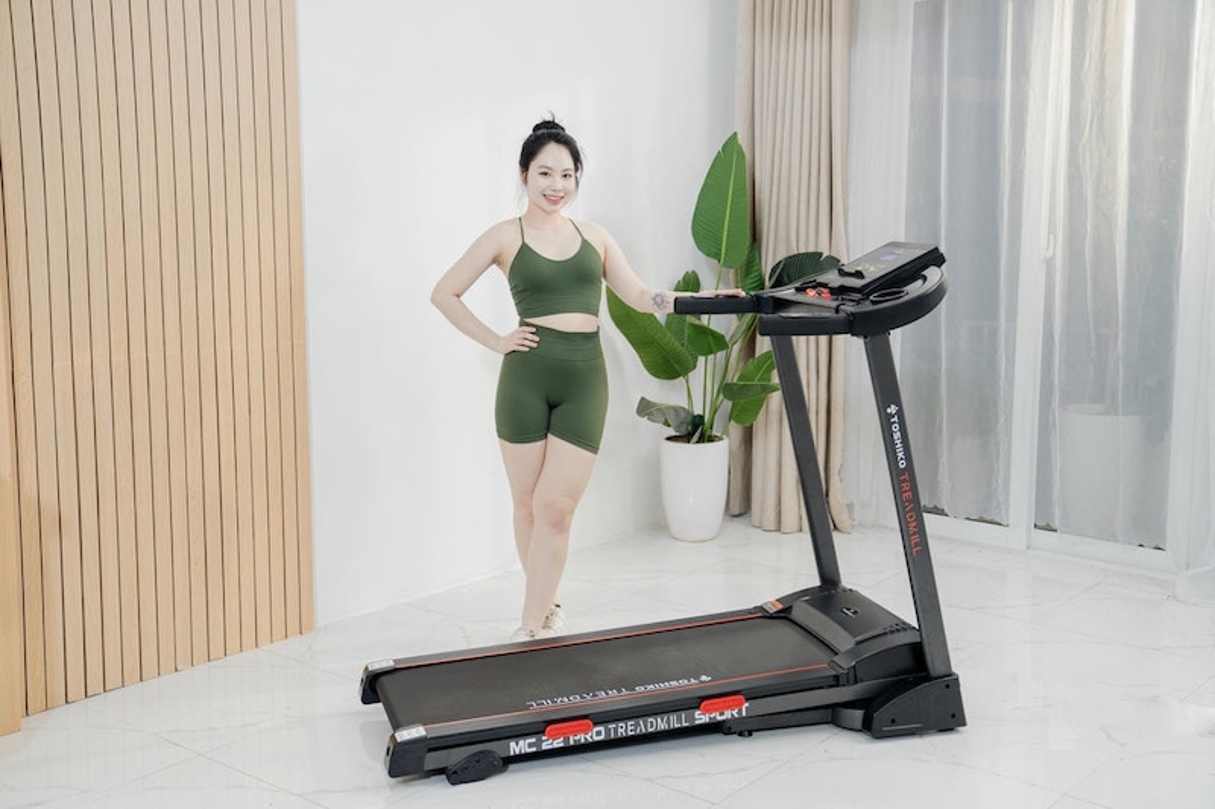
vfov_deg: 31.2
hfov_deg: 45.4
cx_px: 608
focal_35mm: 43
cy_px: 404
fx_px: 1451
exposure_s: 1/250
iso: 400
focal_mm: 43
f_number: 3.5
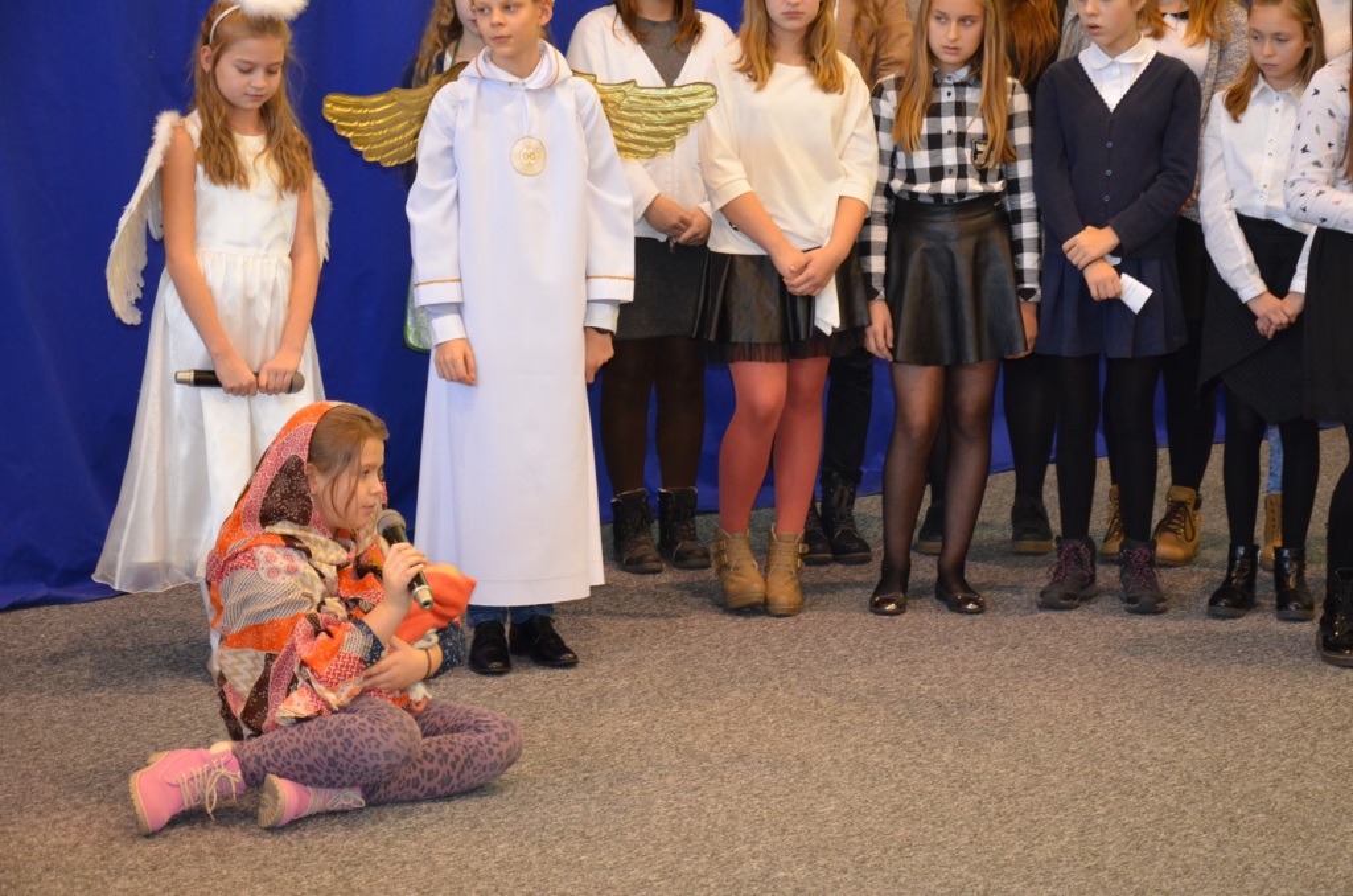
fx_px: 3263
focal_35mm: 87
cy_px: 448
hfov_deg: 23.4
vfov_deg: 15.6
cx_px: 676
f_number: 5
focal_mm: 58
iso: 1600
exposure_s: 1/60
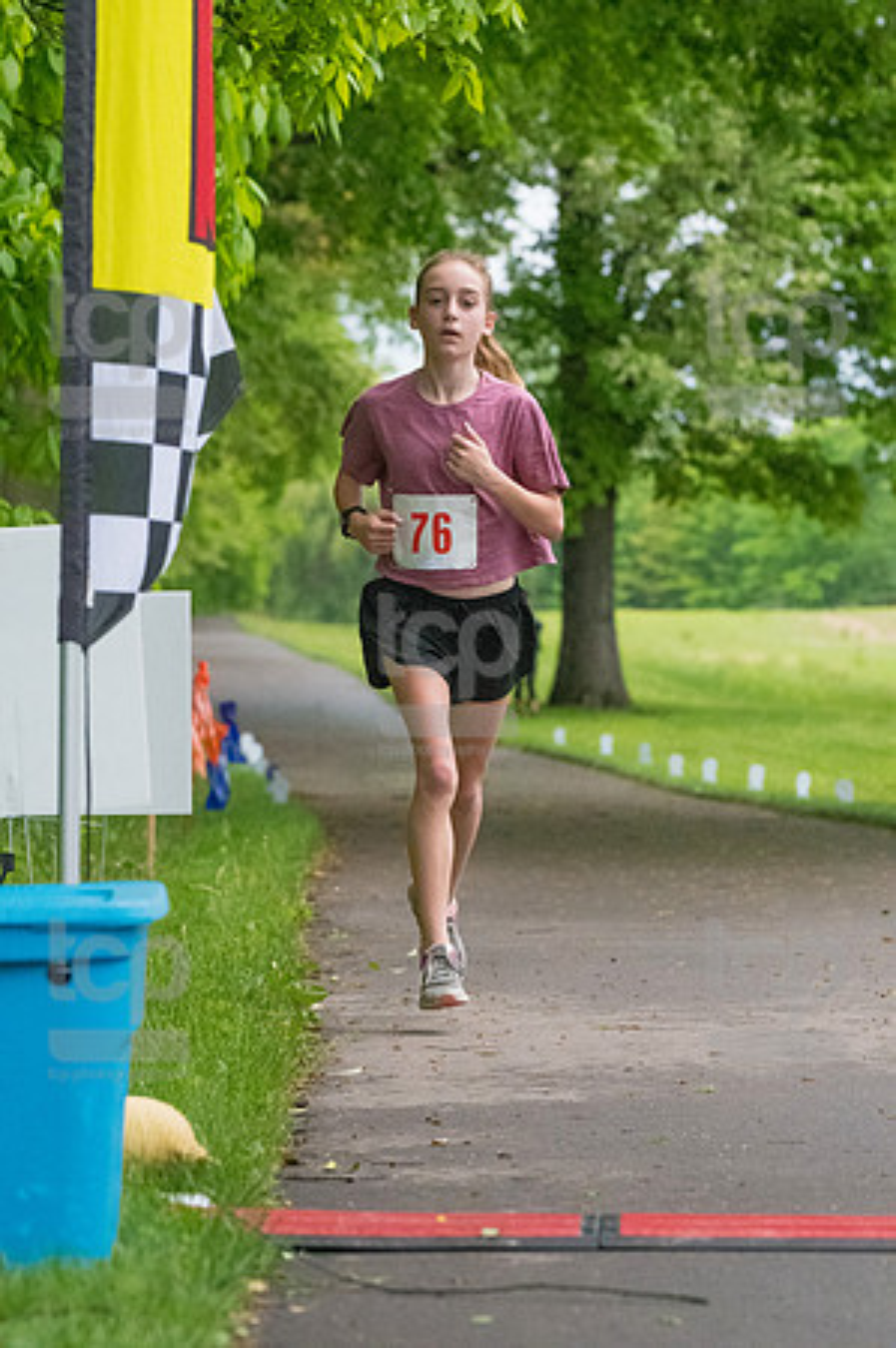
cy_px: 674
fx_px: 6997
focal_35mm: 187
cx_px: 448
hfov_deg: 7.3
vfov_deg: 11.0
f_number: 5.6
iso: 6400
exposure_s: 1/1250
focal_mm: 125
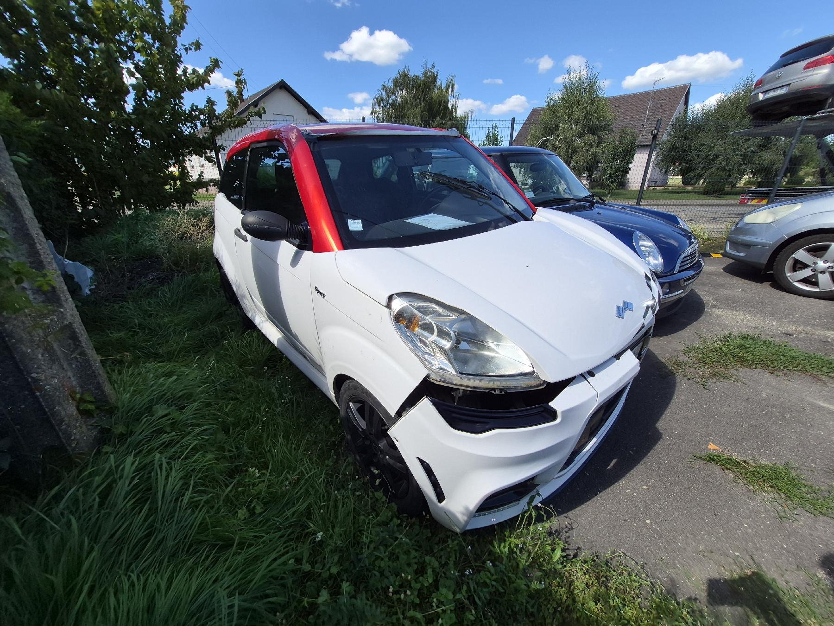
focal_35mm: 13
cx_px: 417
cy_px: 313
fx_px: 313
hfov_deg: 106.2
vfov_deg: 89.9
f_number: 2.2
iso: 40
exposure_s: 1/1429
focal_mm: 1.74
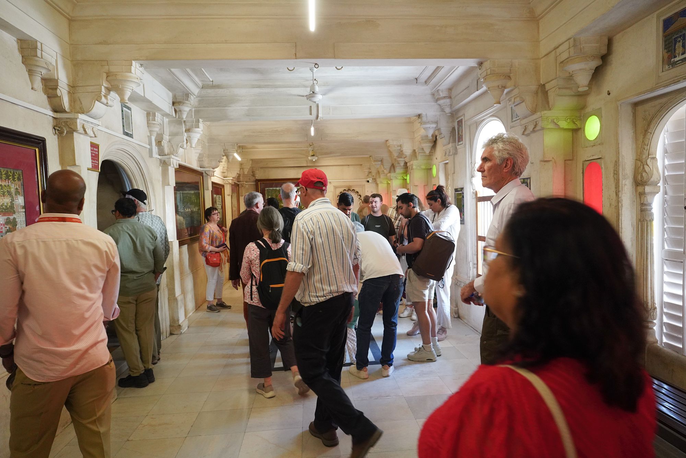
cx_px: 343
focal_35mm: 24
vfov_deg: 53.1
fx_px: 457
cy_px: 229
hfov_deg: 73.7
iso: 3200
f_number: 5.6
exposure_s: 1/80
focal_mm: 24
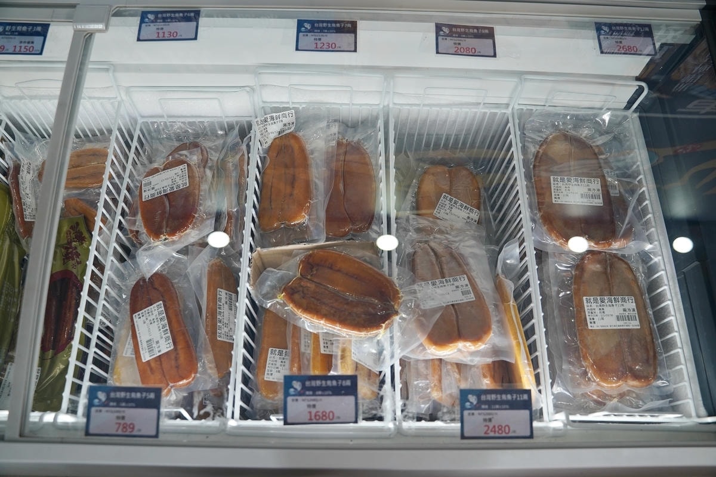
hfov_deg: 65.5
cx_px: 358
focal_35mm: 28
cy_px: 238
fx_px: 557
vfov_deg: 46.4
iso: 640
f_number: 4
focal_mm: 28
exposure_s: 1/160
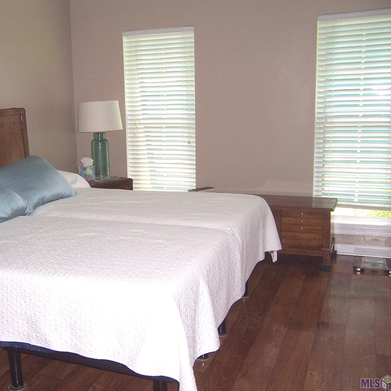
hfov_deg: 42.3
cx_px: 133
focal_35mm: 39
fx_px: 498
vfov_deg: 42.8
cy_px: 196
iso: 140
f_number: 2.8
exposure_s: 1/60
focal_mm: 5.5
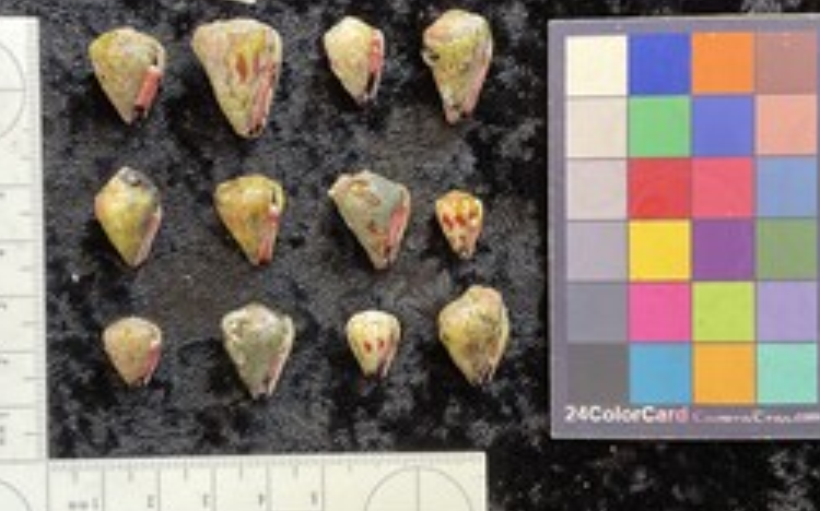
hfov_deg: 46.2
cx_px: 380
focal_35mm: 43
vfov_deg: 29.8
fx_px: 961
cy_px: 247
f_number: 1.8
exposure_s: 1/50
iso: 64
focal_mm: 3
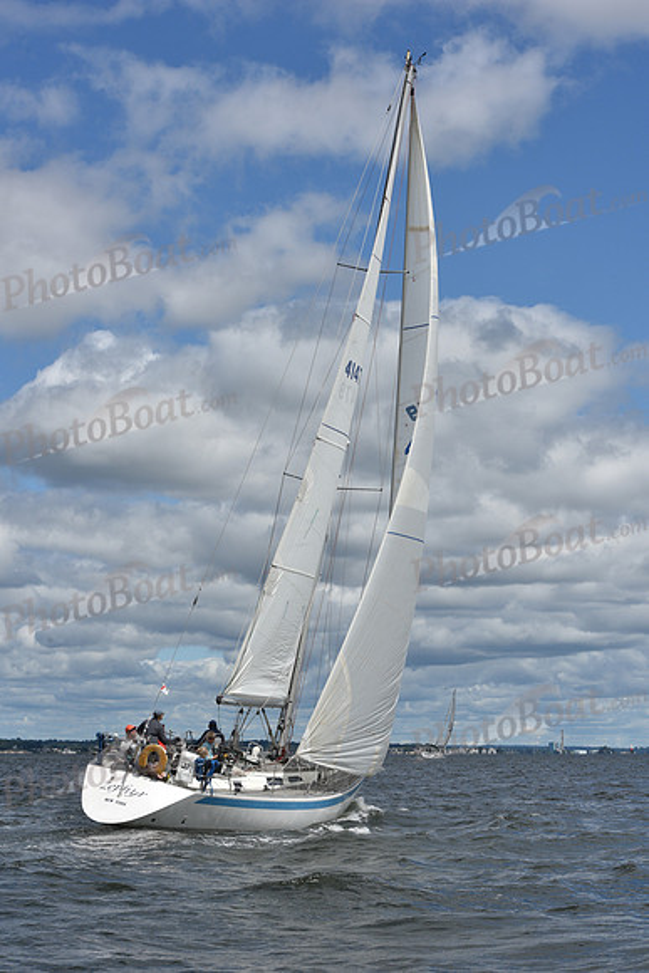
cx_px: 324
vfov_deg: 28.8
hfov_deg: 19.5
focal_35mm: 70
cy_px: 486
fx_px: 1892
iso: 250
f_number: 11
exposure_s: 1/800
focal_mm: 70
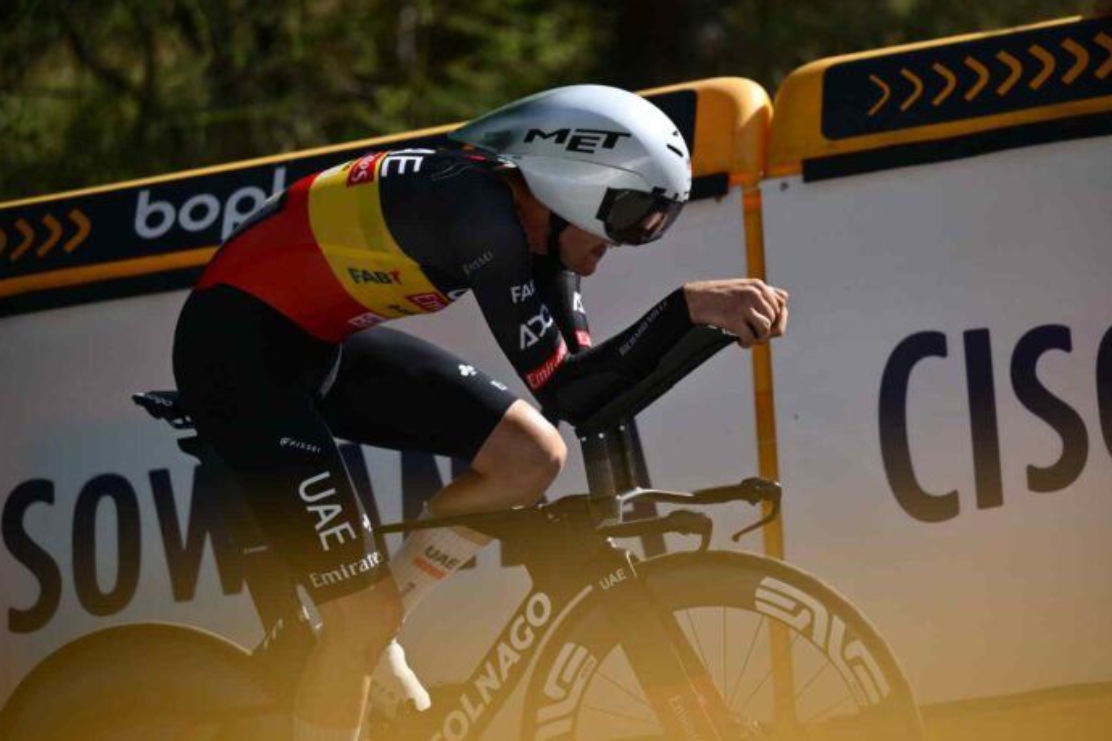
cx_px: 553
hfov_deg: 16.9
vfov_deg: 11.3
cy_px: 372
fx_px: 3737
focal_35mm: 121
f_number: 2.8
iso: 320
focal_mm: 120
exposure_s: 1/8000
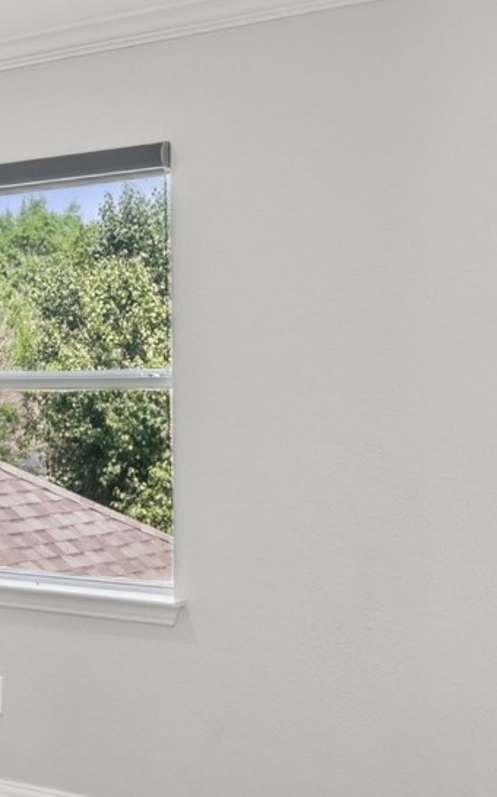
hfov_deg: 19.7
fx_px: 1411
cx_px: 86
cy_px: 360
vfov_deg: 31.5
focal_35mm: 65
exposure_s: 1/40
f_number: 8
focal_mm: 16
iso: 400
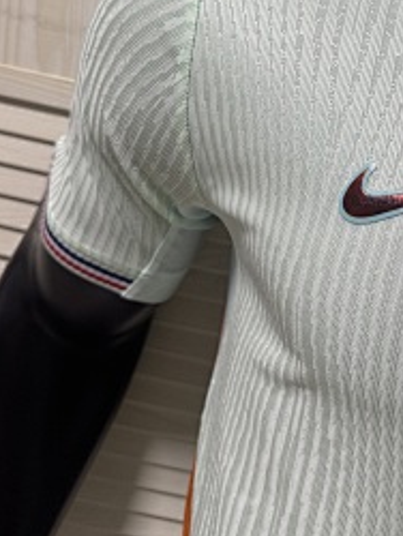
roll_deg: -13.6
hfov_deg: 29.1
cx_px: 363
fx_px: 744
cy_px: 118
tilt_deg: -11.4
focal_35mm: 48
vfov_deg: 38.3
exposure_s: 1/115
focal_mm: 6.76
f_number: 1.78
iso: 200
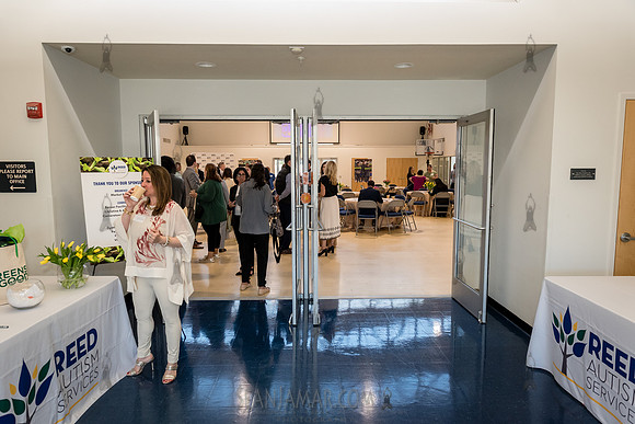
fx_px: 428
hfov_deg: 73.1
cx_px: 318
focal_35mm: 24
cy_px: 212
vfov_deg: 52.7
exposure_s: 1/250
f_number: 4.5
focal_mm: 24
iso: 2500
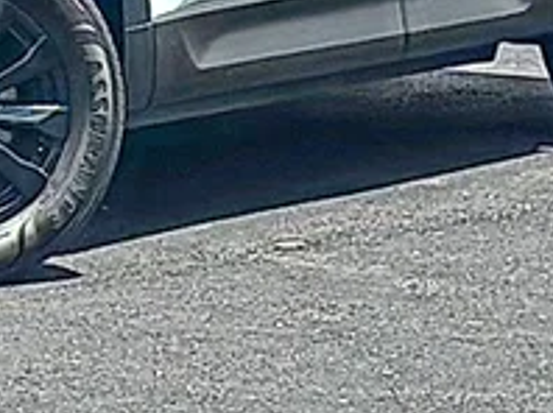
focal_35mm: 223
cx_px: -39
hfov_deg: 8.8
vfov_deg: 6.6
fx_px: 3558
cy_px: -149
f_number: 1.78
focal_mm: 6.86
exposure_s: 1/5319
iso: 64
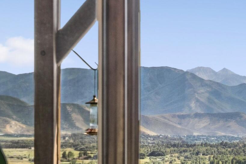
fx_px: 1190
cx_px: 273
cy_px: 121
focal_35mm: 174
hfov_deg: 11.6
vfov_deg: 7.9
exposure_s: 1/500
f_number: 6.3
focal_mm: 47.6
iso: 400
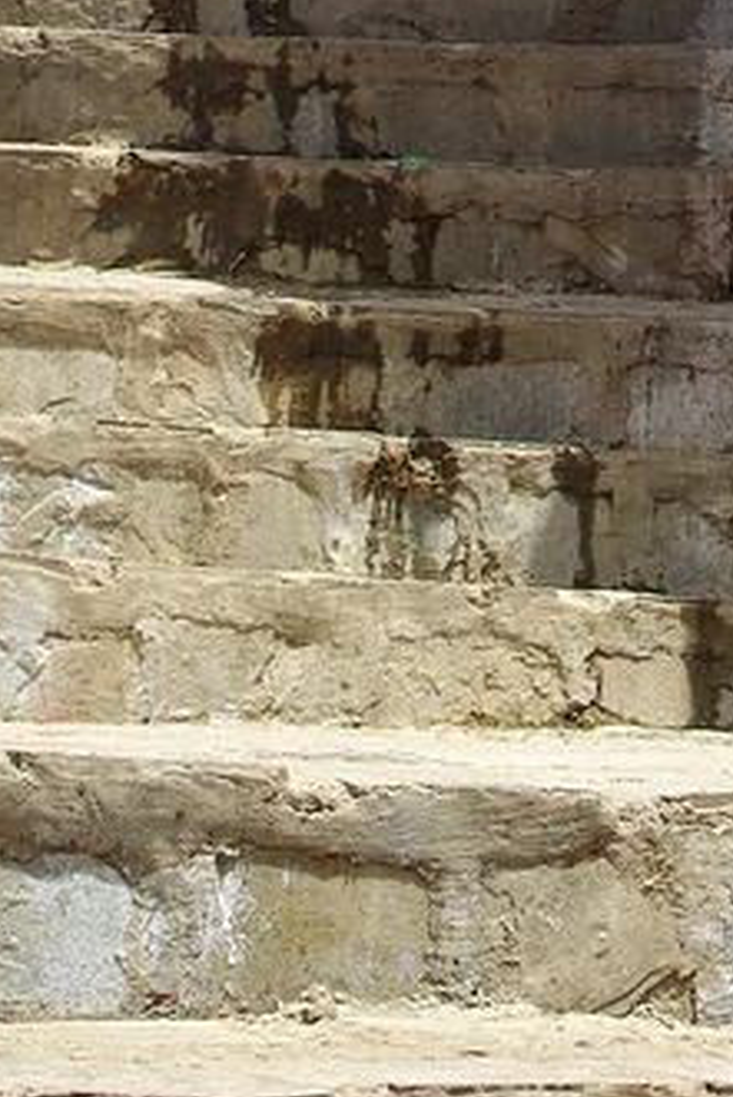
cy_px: -847
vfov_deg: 10.3
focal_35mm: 188
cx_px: 1184
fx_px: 5735
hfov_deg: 7.2
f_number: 9.5
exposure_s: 1/250
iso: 200
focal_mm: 35
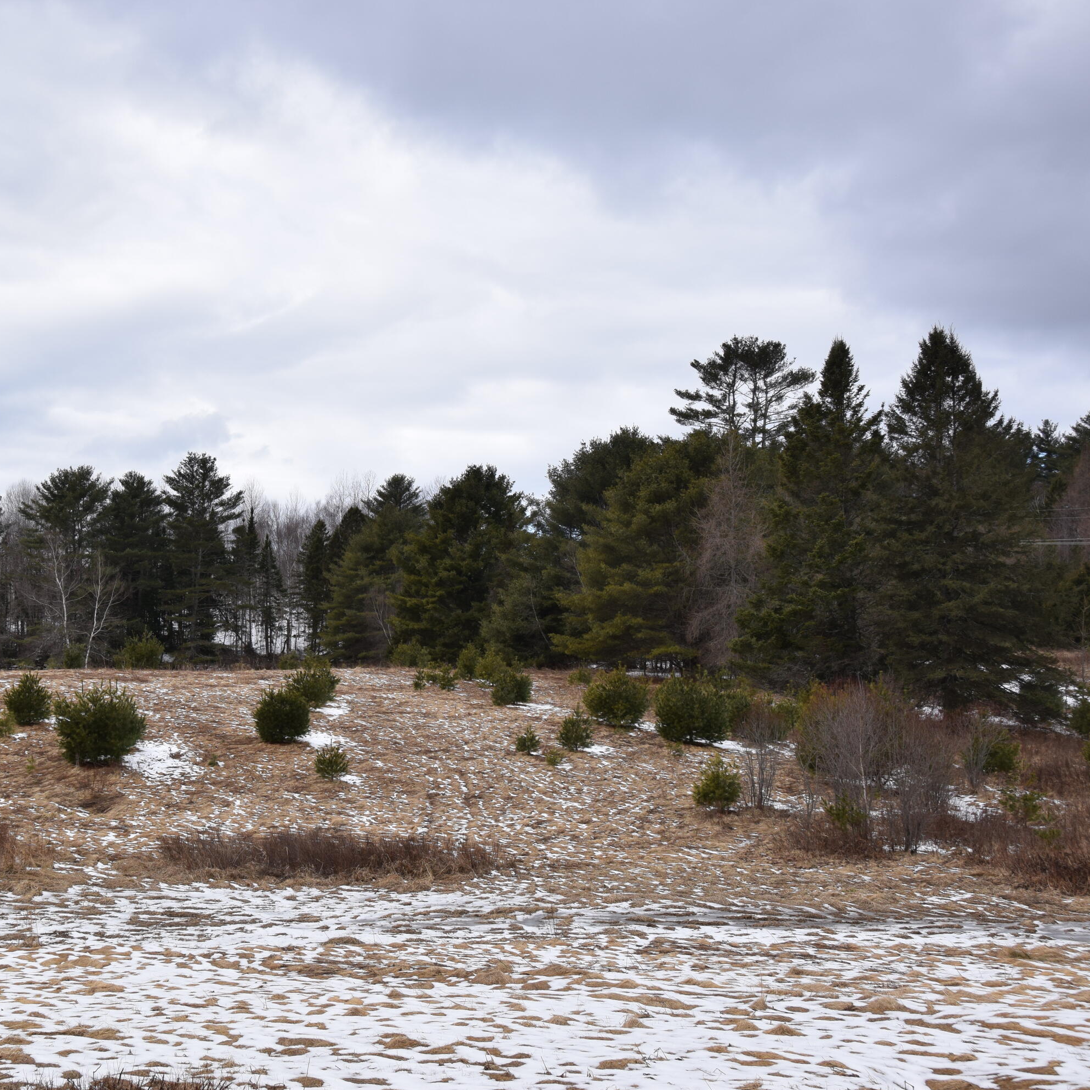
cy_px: 543
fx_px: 1781
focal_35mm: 50
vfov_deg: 34.0
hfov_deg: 33.5
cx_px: 314
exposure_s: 1/400
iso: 200
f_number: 10
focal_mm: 26
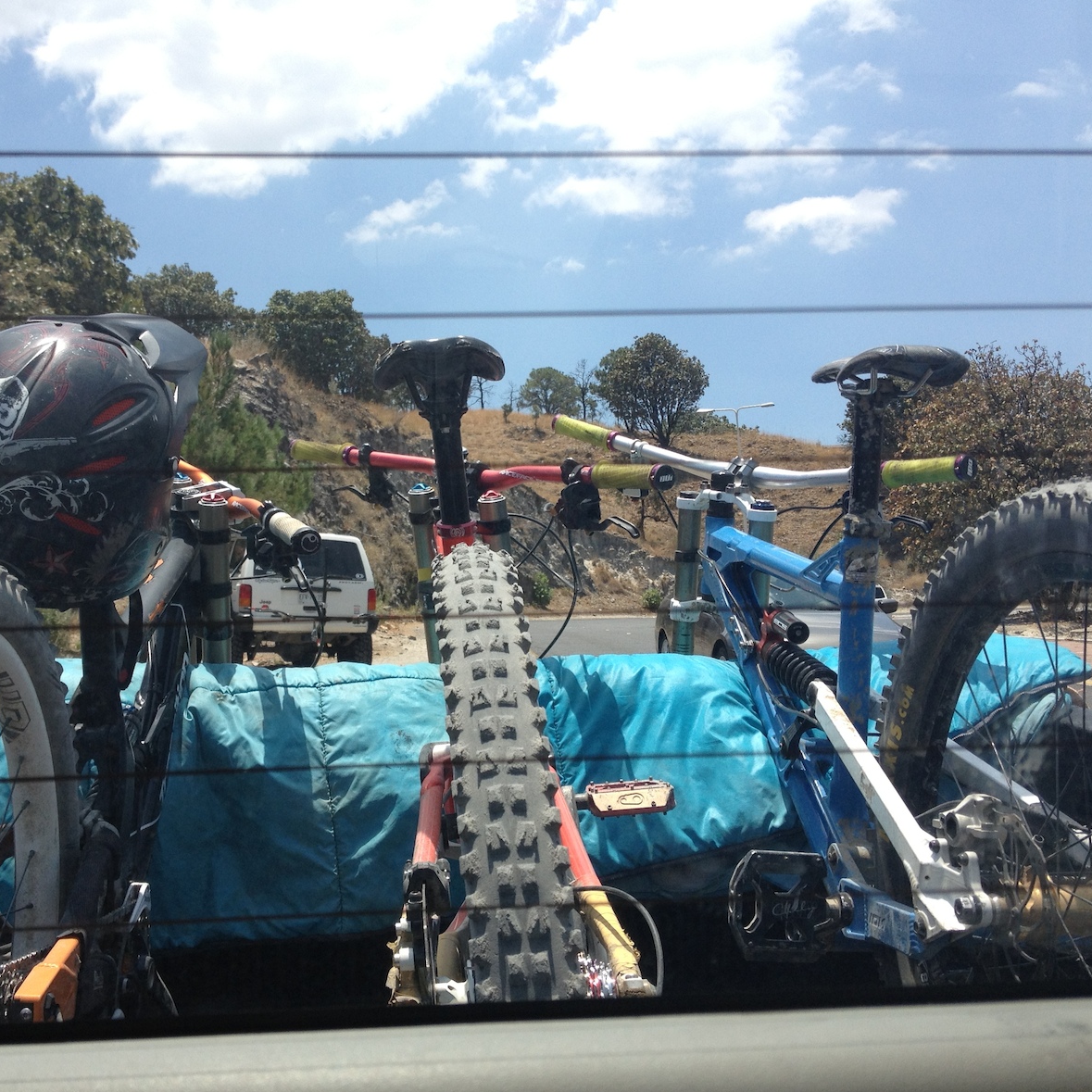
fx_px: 1499
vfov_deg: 40.0
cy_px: 541
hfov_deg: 39.8
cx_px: 420
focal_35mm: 42
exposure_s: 1/1175
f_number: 2.4
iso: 64
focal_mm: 4.28
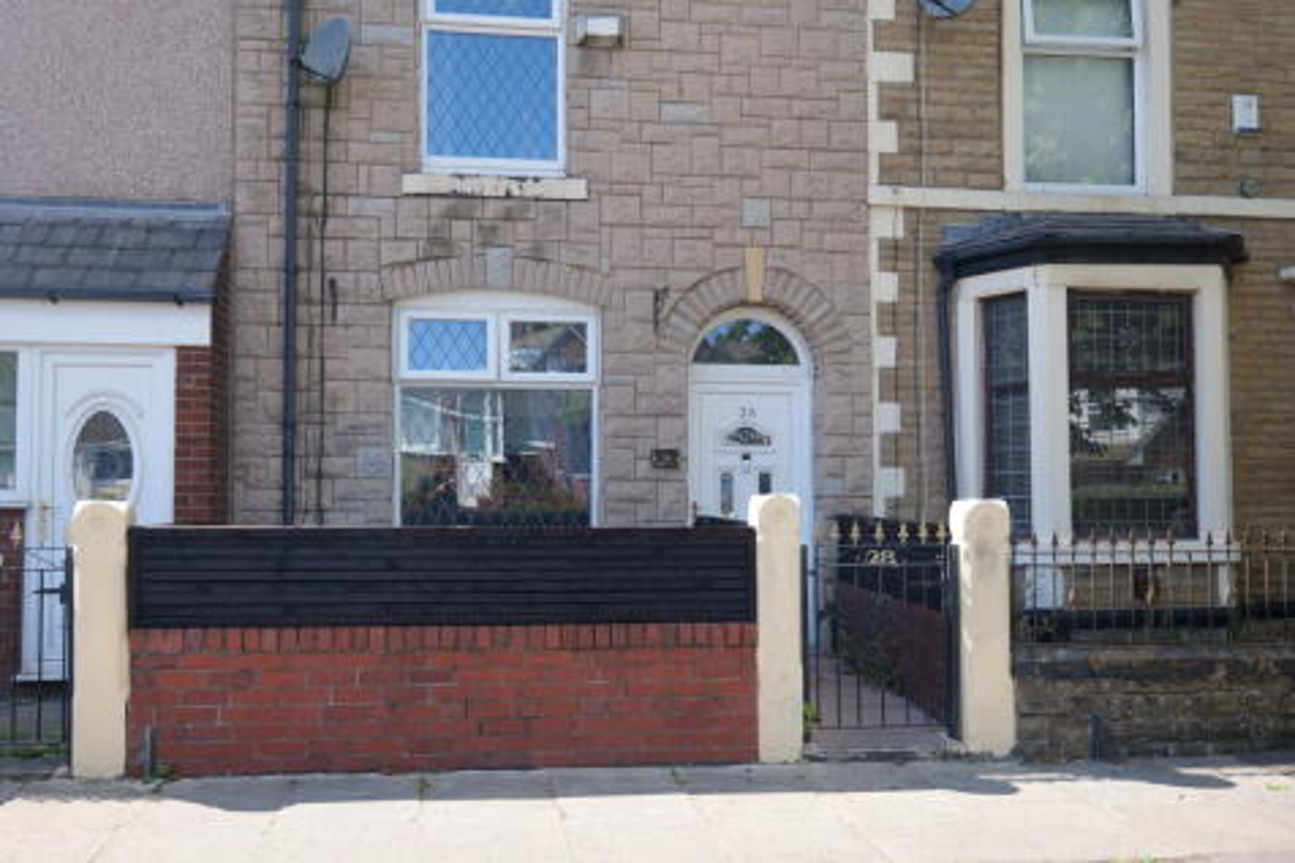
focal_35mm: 35
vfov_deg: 37.8
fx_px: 1259
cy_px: 432
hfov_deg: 54.5
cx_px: 648
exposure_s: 1/160
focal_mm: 35
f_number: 5
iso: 100
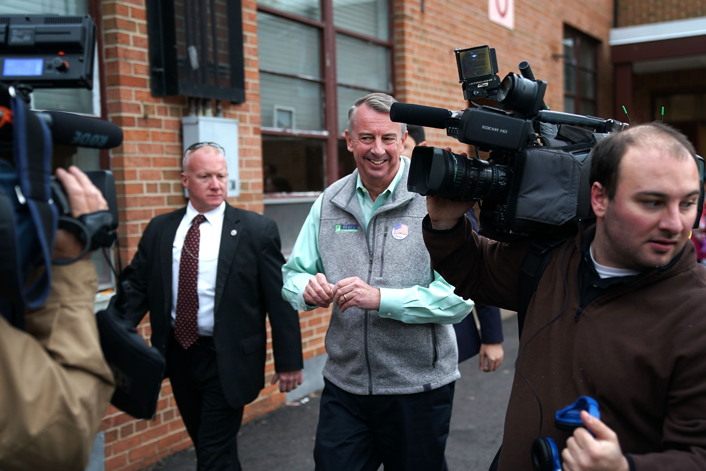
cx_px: 353
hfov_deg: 44.5
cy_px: 236
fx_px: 863
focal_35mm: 44
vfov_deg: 30.5
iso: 160
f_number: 2.8
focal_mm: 44
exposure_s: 1/250
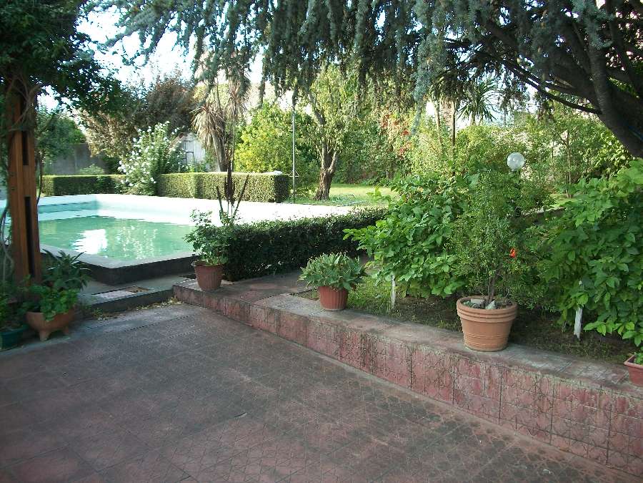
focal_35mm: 32
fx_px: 594
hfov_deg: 56.8
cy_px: 242
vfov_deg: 44.2
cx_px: 322
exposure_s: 1/60
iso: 80
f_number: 2.9
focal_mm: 5.7
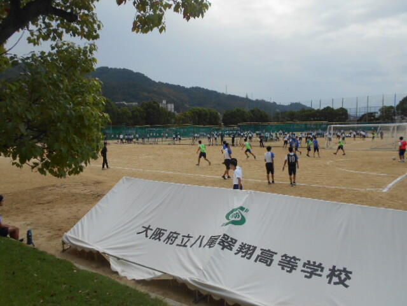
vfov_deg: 53.1
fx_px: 306
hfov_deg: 67.3
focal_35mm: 26
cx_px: 204
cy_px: 153
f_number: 3.2
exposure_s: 1/1250
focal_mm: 4.6
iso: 80
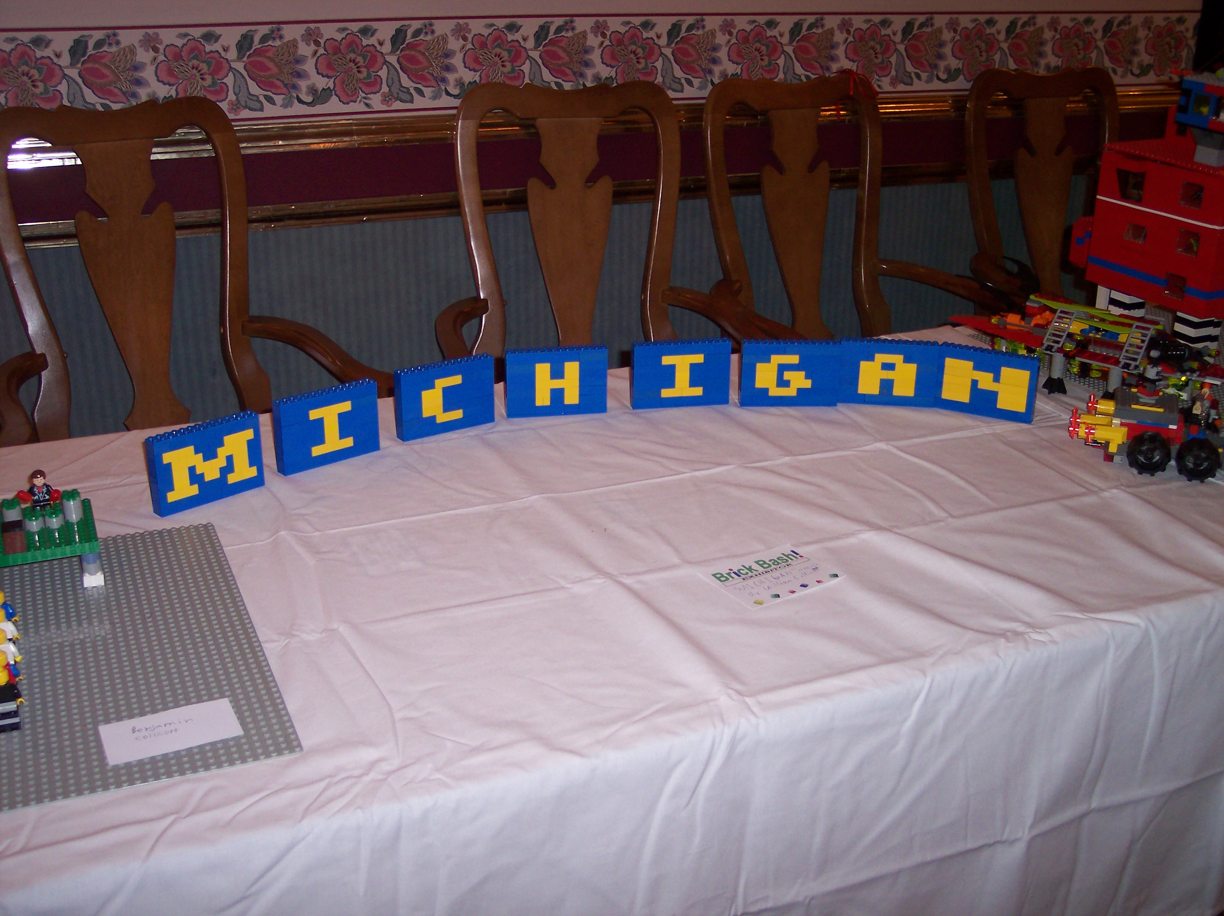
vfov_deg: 37.7
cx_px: 612
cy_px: 458
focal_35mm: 38
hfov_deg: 49.0
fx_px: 1343
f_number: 2.8
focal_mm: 8
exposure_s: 1/30
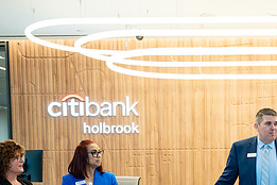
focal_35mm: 67
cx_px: 254
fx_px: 515
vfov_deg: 19.6
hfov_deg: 28.8
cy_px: 190
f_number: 3.5
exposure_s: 1/200
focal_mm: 29.5
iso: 500
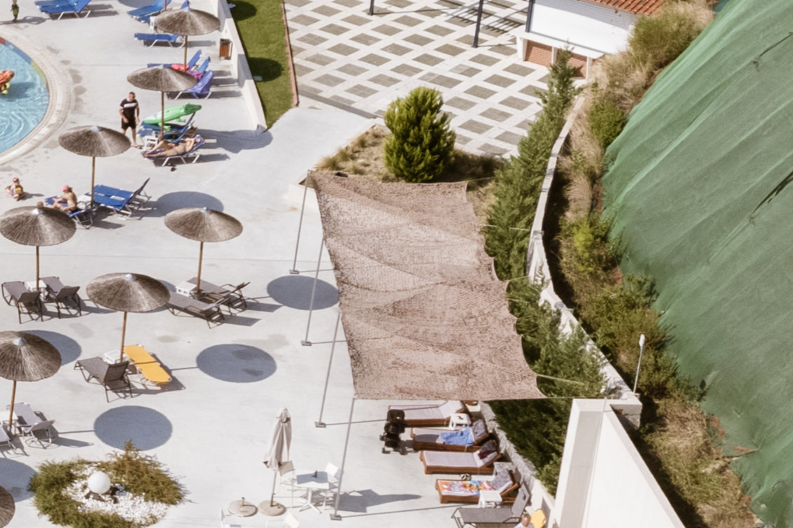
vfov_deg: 12.9
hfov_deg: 18.1
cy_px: 332
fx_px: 2334
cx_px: -215
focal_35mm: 106
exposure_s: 1/2500
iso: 130
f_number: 2.8
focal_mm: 8.38
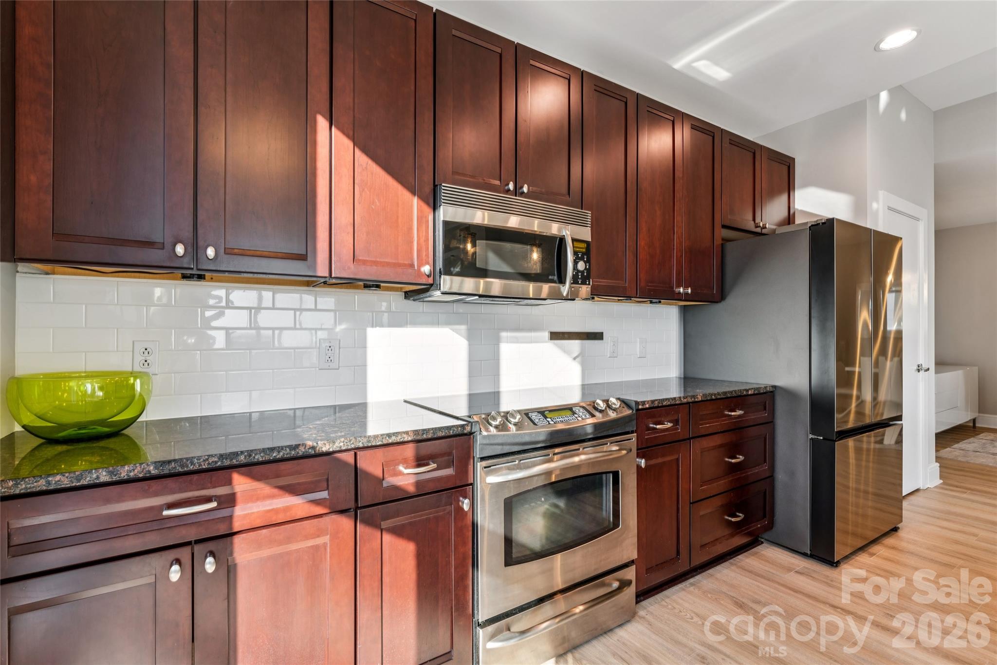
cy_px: 332
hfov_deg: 96.0
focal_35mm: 16
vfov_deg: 73.1
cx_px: 498
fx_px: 449
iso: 100
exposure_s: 1/6
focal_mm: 16.2
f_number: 9
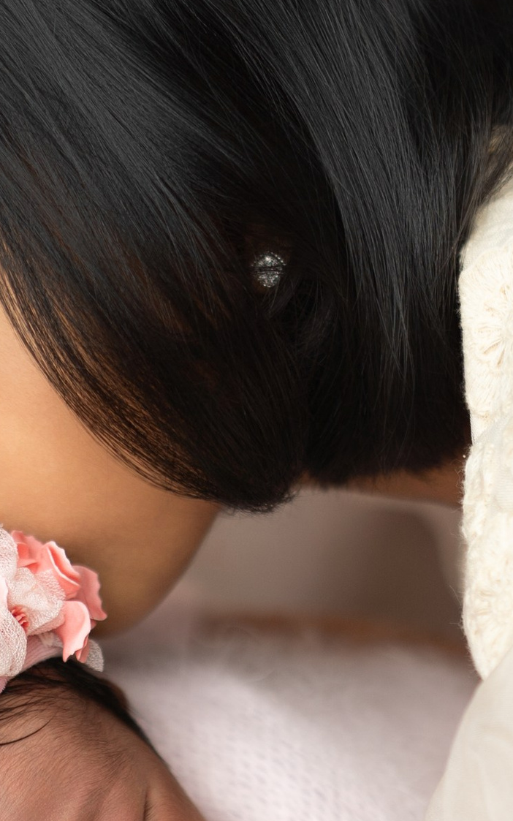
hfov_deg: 10.7
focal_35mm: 122
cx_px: 191
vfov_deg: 16.9
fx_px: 2729
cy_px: 681
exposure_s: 1/160
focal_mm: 35
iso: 100
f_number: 1.8
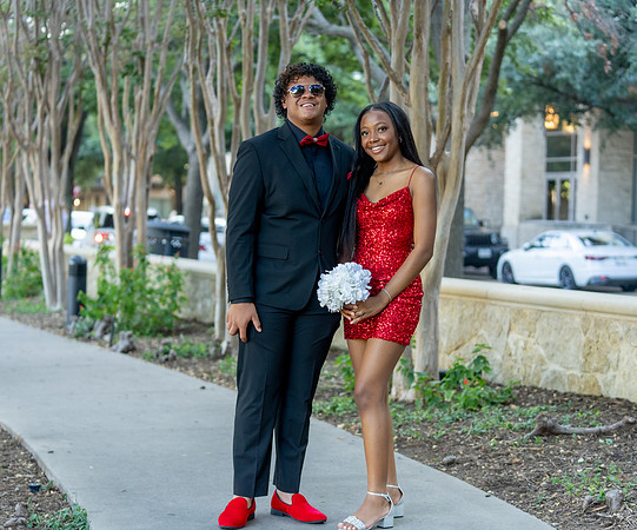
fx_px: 1559
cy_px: 265
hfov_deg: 23.1
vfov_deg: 19.3
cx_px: 330
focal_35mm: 81
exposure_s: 1/320
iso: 800
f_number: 2.8
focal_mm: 70
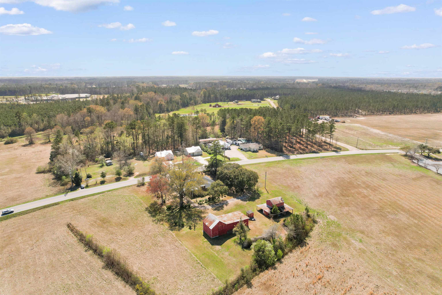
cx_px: 221
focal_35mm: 22
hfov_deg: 78.6
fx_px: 270
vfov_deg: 57.2
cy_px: 148
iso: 150
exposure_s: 1/640
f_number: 2.8
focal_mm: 8.38
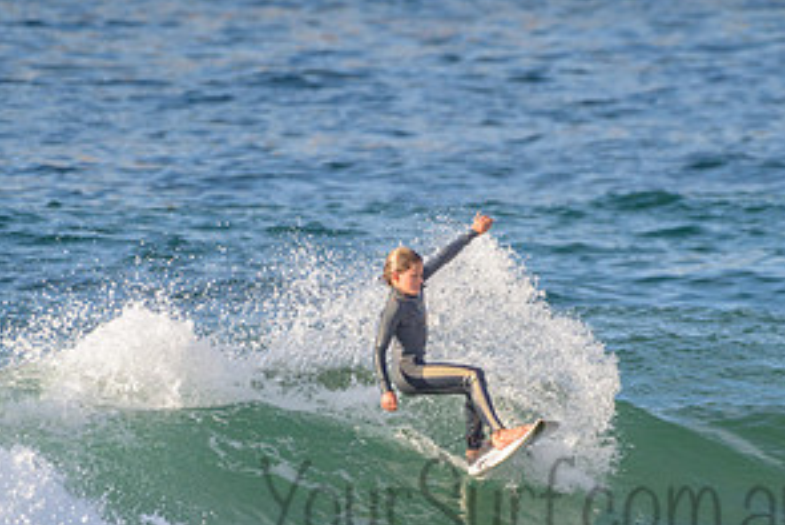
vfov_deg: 1.1
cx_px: 554
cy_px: 488
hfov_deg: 1.7
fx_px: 26331
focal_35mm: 1207
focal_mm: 500
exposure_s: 1/1250
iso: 250
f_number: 5.6
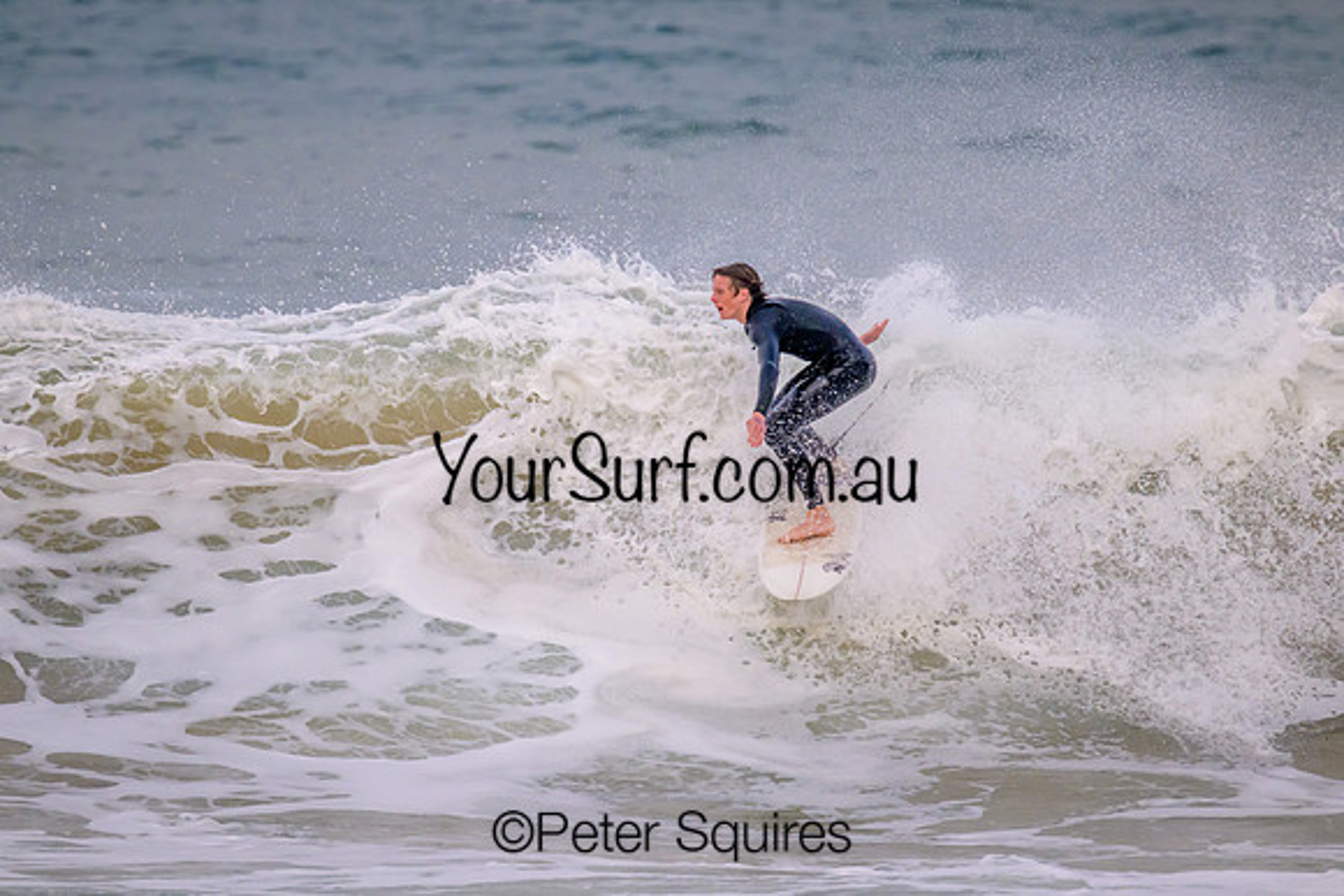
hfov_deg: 2.5
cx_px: 672
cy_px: 448
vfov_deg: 1.6
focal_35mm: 835
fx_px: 31192
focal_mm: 800
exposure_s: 1/2000
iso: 2500
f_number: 11
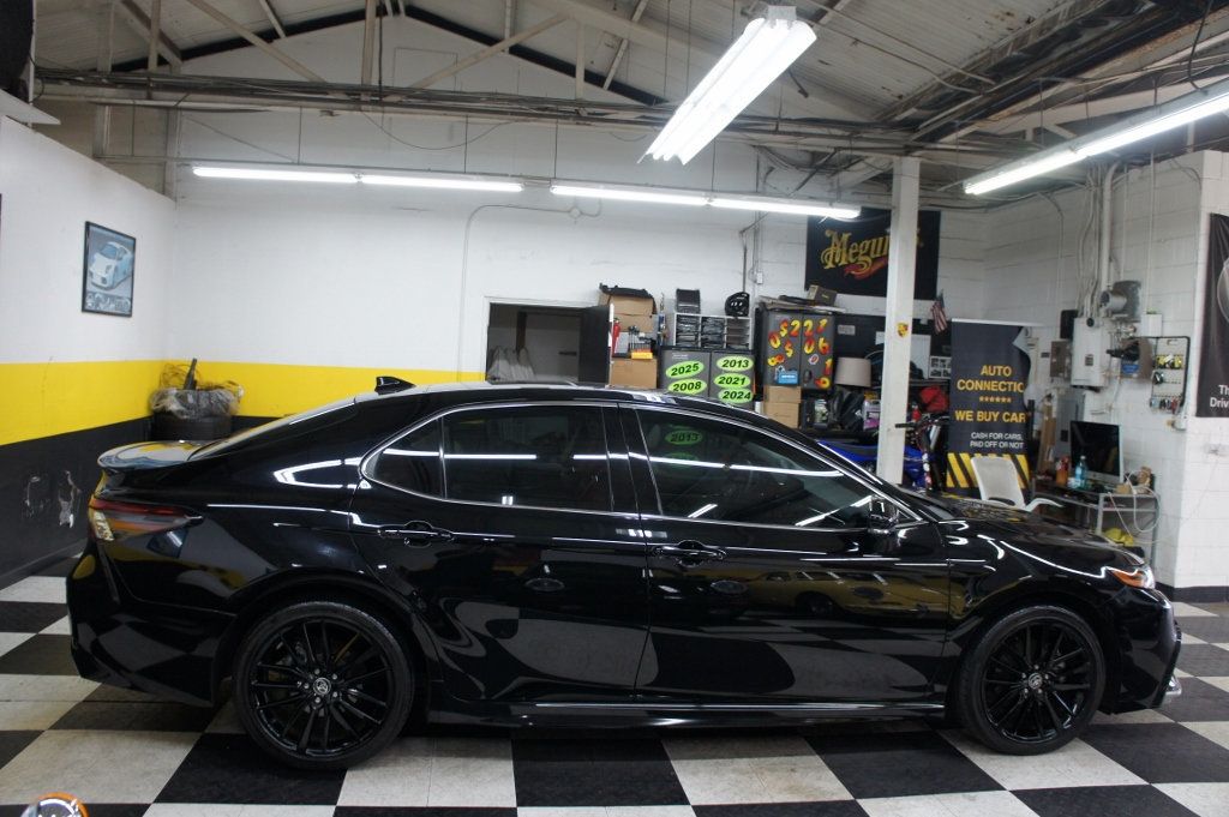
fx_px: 921
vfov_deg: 47.9
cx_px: 614
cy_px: 408
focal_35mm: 27
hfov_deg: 67.4
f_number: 3.5
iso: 640
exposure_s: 1/80
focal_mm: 18
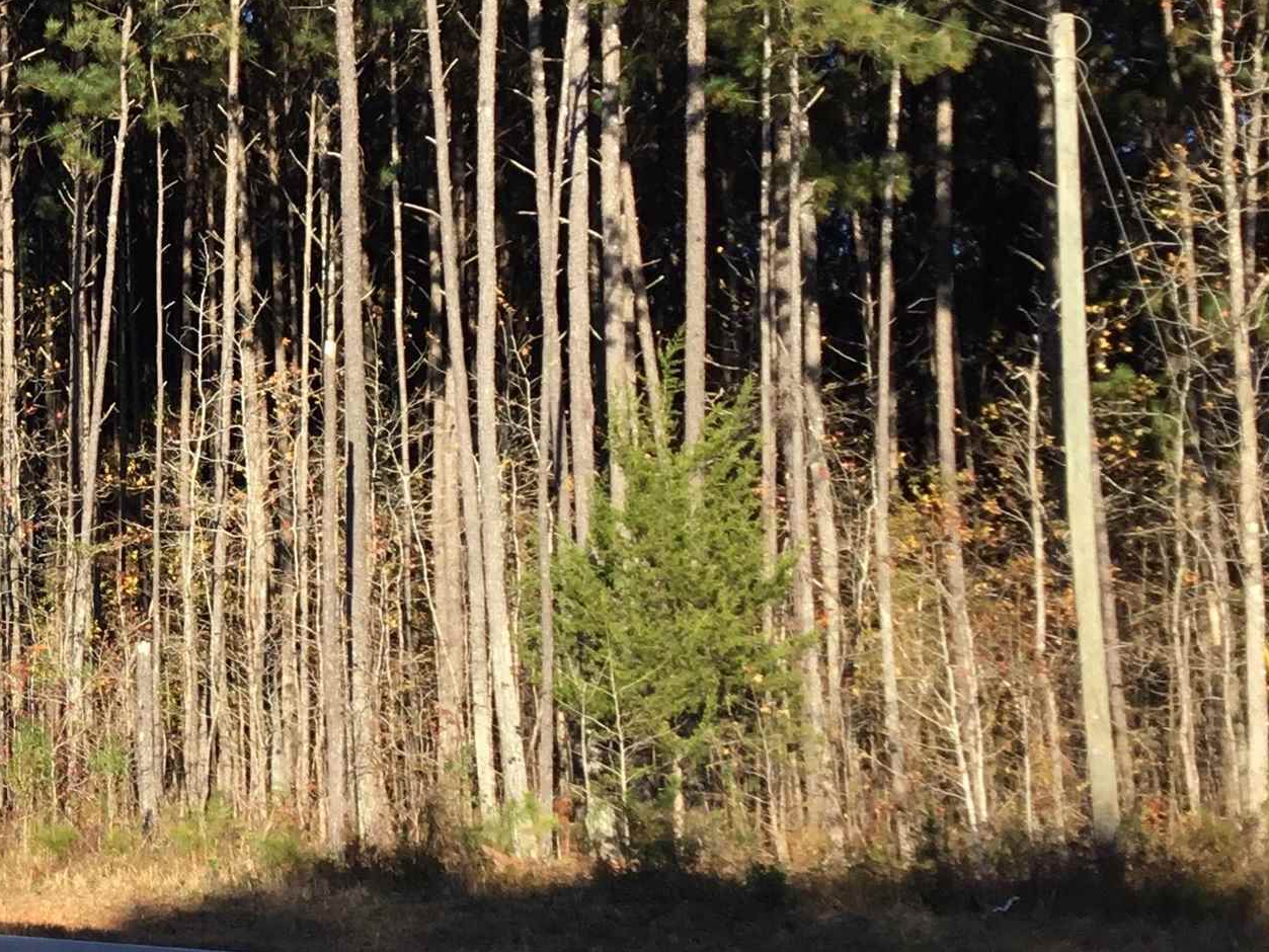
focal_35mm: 76
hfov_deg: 23.6
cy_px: 370
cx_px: -220
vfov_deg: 19.4
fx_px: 2786
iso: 25
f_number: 2.4
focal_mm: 3.3
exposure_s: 1/497
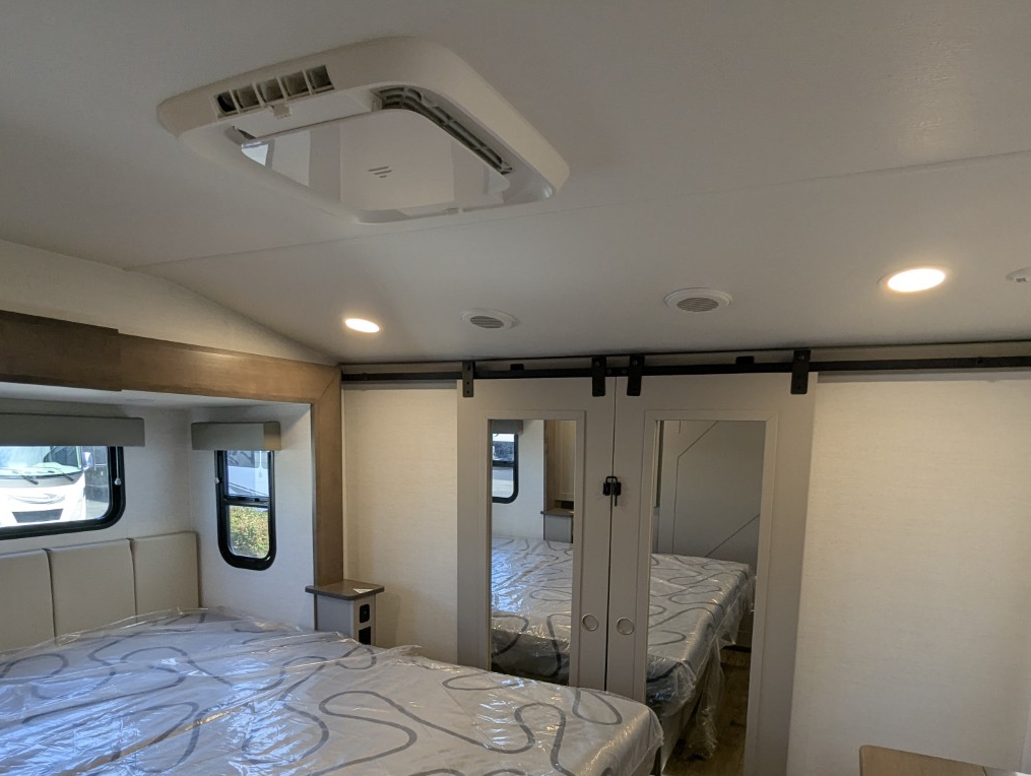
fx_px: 656
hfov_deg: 76.3
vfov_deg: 59.4
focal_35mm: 22
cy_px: 532
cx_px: 519
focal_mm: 2.35
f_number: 2.2
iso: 111
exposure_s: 1/134
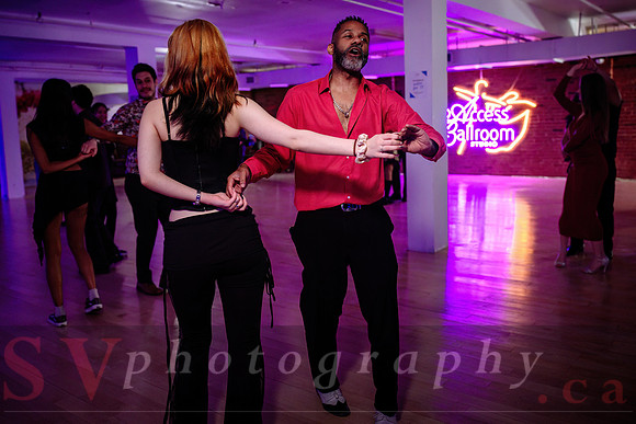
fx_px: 569
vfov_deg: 40.9
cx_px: 289
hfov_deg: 58.3
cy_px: 197
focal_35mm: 32
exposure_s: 1/200
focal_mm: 28
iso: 2000
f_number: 2
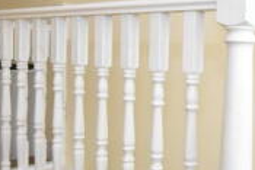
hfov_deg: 34.5
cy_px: 72
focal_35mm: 56
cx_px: 205
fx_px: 397
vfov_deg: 24.2
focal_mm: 10
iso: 1800
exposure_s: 1/125
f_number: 4
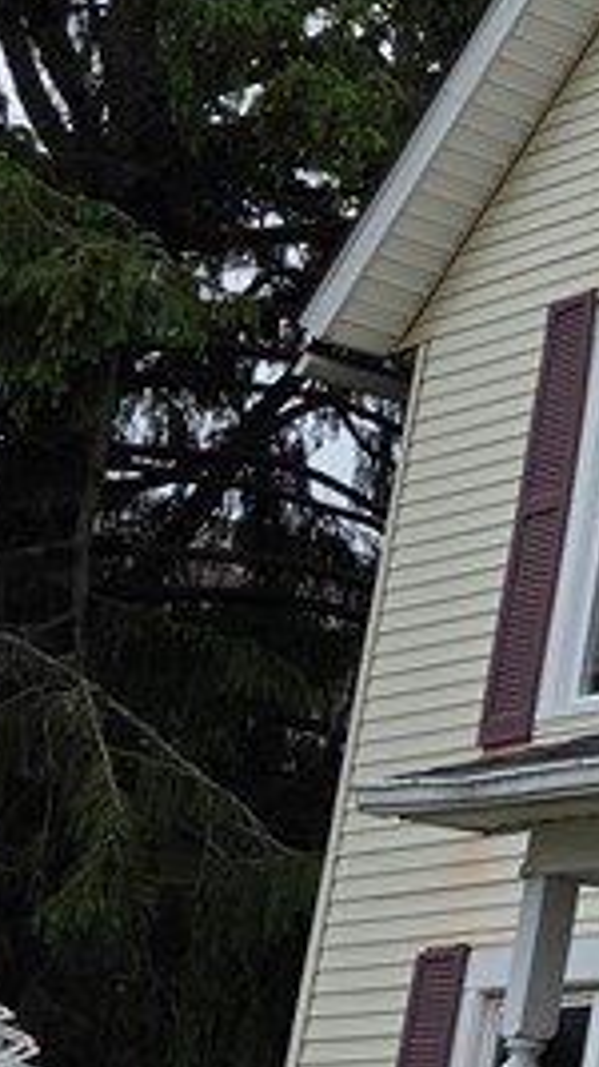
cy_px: 587
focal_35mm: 96
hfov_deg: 9.7
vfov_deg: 22.2
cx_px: 1789
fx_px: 2713
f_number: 1.7
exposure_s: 1/4237
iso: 80
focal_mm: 6.3
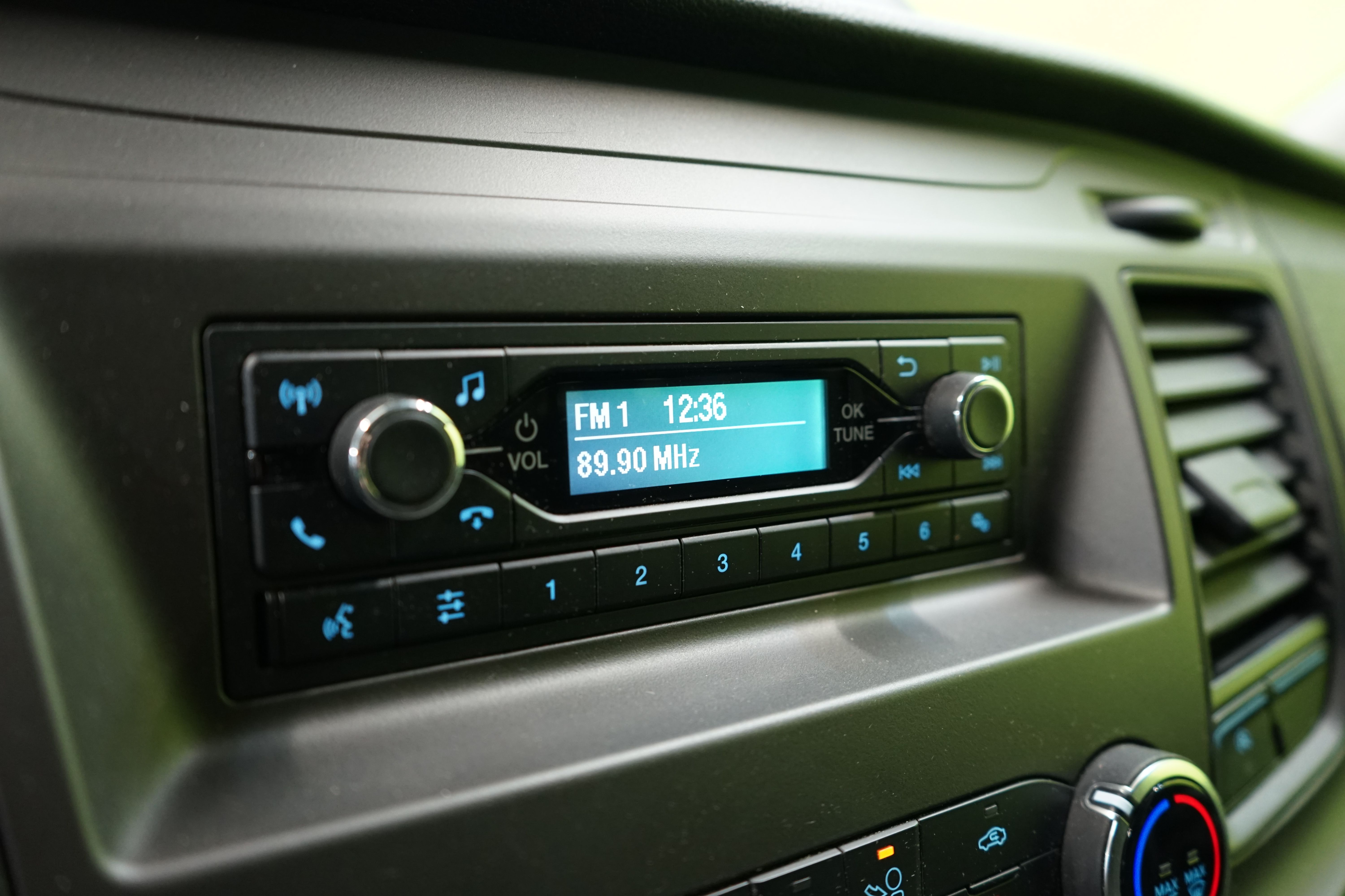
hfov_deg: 65.5
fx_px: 1046
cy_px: 448
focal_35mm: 28
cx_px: 672
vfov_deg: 46.4
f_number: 4
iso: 1600
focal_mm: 28
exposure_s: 1/30
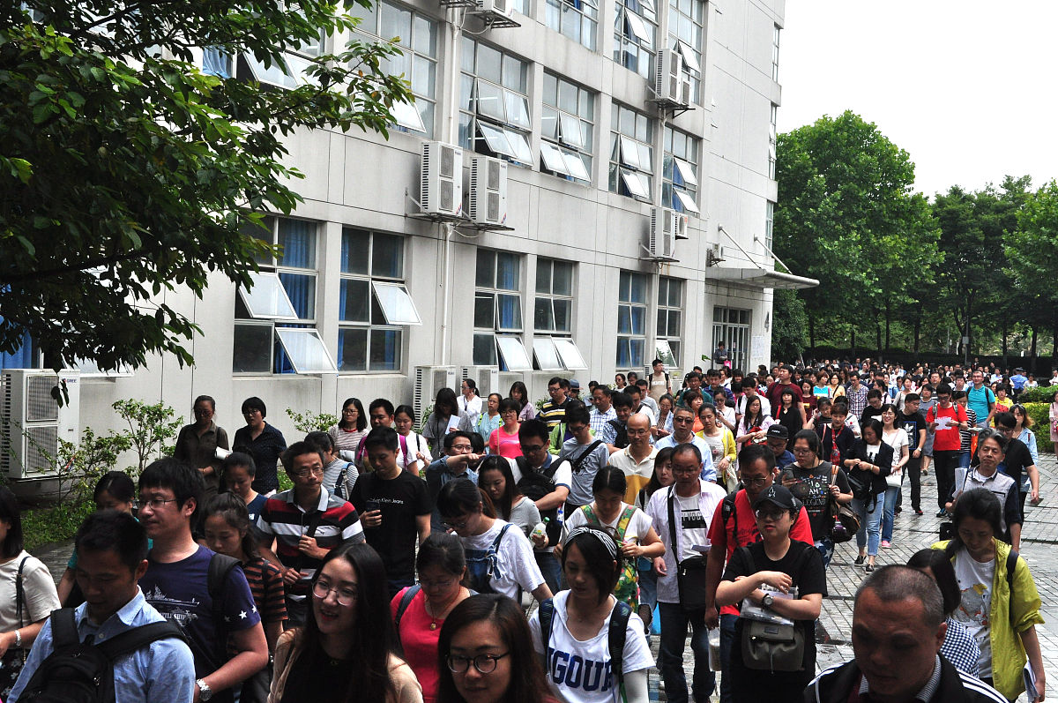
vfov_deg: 26.4
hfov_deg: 38.9
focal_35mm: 51
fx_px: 1497
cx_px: 529
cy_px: 352
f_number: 11
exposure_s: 1/500
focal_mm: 34
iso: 800
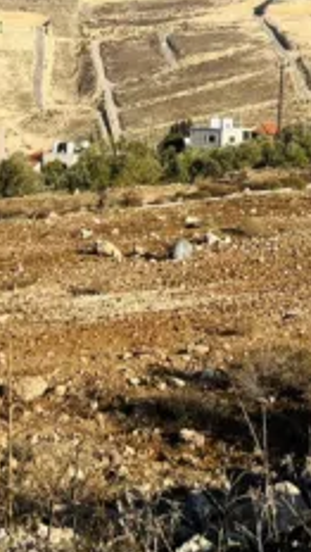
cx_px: 223
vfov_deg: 25.7
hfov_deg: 15.5
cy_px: -5
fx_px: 1140
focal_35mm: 78
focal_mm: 5.7
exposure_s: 1/5319
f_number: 1.5
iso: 50
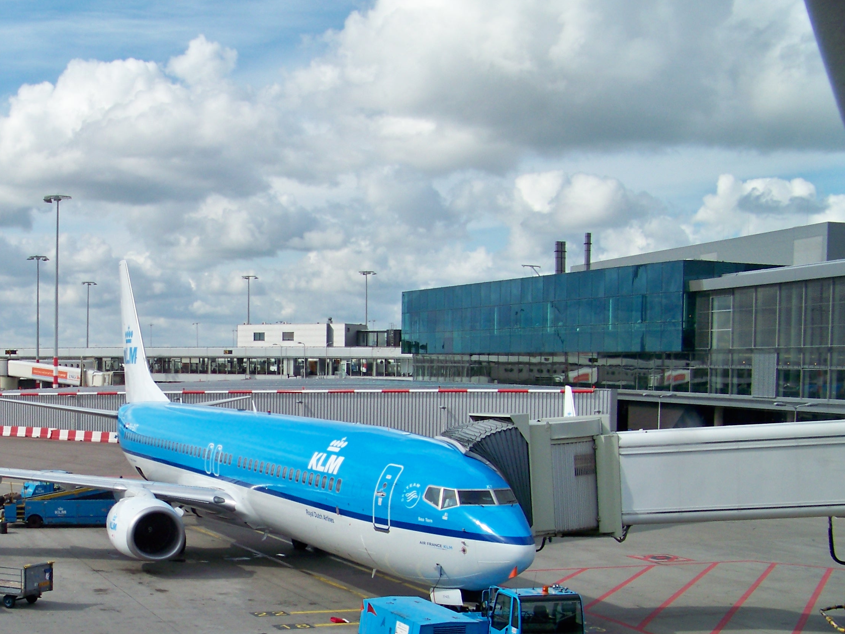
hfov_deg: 34.6
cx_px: 189
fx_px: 1318
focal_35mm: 54
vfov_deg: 26.6
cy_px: 486
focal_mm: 5.85
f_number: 2.8
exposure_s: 1/1000
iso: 80
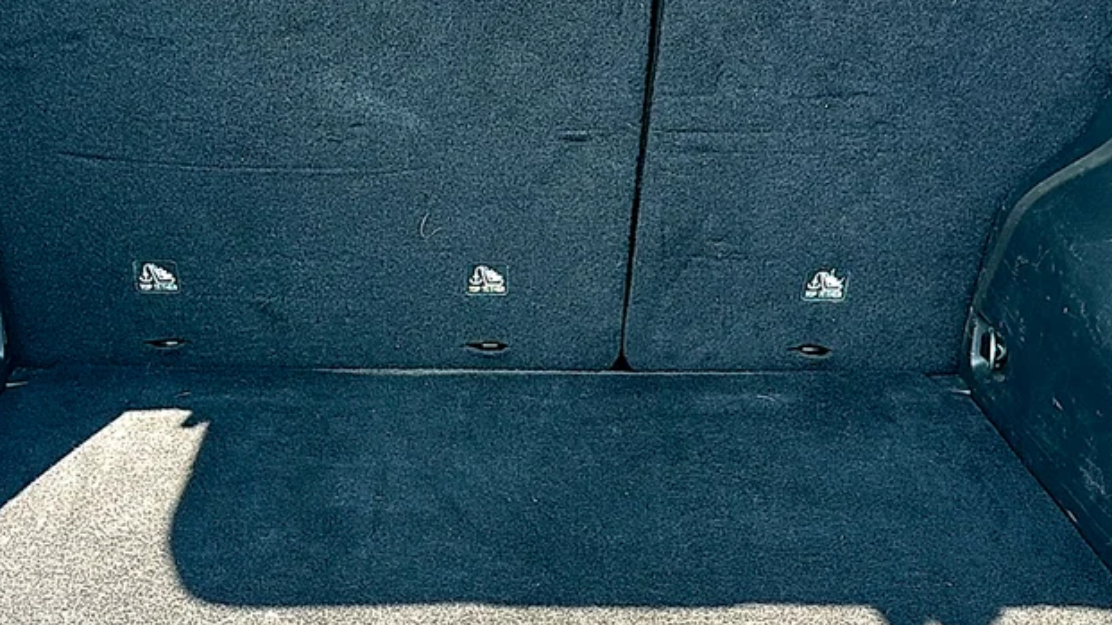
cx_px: 503
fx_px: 1268
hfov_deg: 47.3
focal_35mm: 43
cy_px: 377
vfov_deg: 27.6
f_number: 1.78
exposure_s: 1/398
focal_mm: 6.86
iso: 125
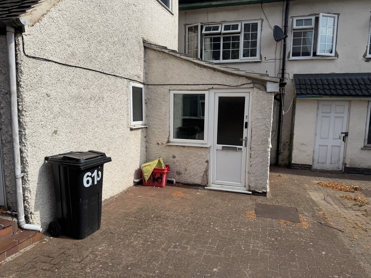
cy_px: 139
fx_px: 257
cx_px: 186
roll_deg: -0.9
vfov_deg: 56.8
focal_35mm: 24
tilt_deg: -7.7
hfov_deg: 71.6
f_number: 1.78
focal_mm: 6.76
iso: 80
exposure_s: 1/6410
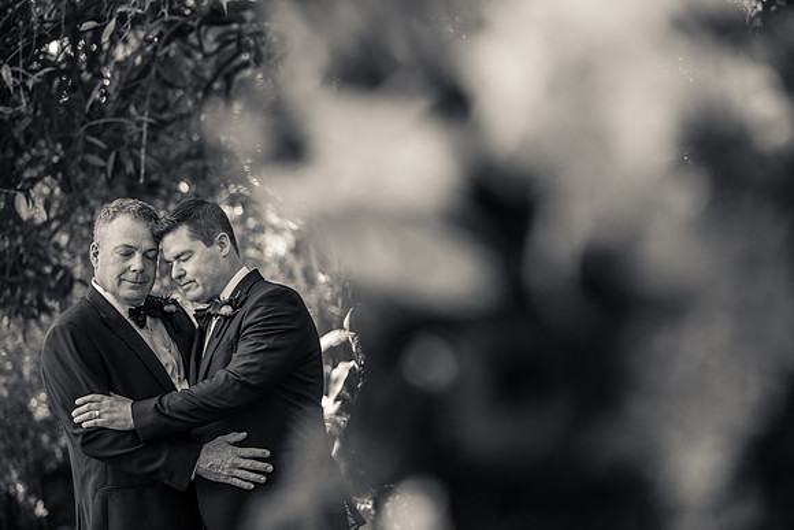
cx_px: 397
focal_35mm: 85
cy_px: 265
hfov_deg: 23.9
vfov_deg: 16.1
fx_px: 1875
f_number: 2.2
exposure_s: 1/320
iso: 320
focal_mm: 85
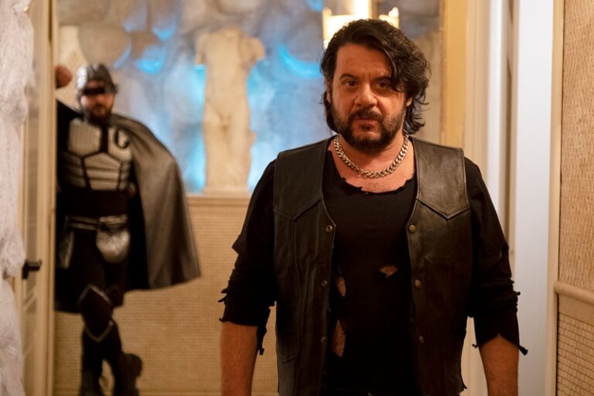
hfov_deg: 24.5
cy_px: 198
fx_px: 1369
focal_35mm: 83
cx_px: 297
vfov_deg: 16.5
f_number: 2.8
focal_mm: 55
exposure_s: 1/60
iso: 3200
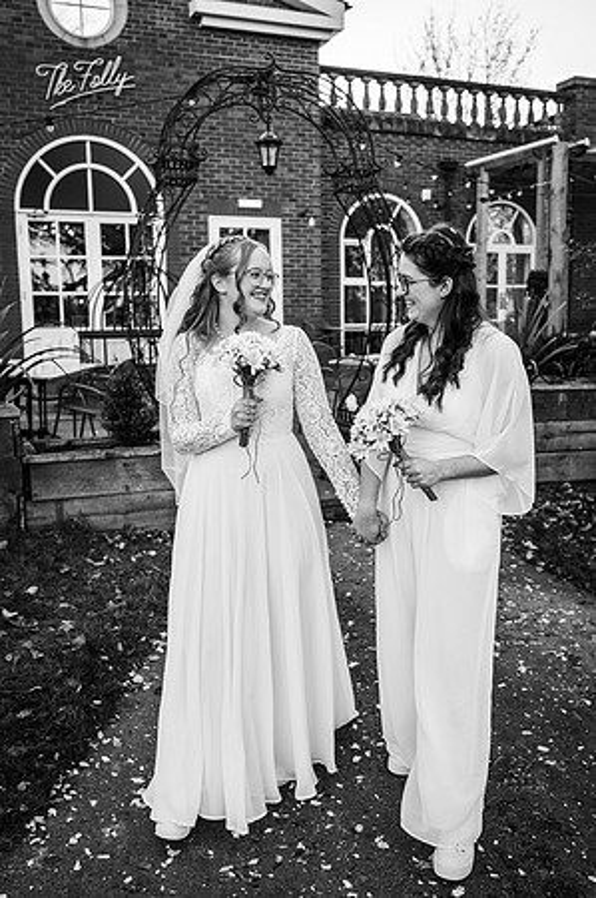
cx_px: 298
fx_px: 871
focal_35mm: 35
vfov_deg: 54.5
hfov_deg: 37.8
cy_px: 449
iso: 100
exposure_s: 1/500
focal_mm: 35
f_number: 3.5
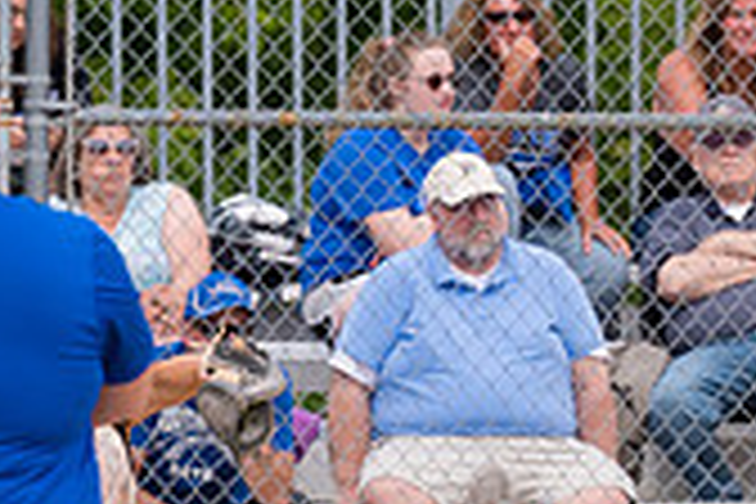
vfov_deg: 1.3
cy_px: 360
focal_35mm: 1036
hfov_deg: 2.0
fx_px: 21754
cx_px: 1184
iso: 320
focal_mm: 200
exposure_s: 1/1600
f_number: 5.6
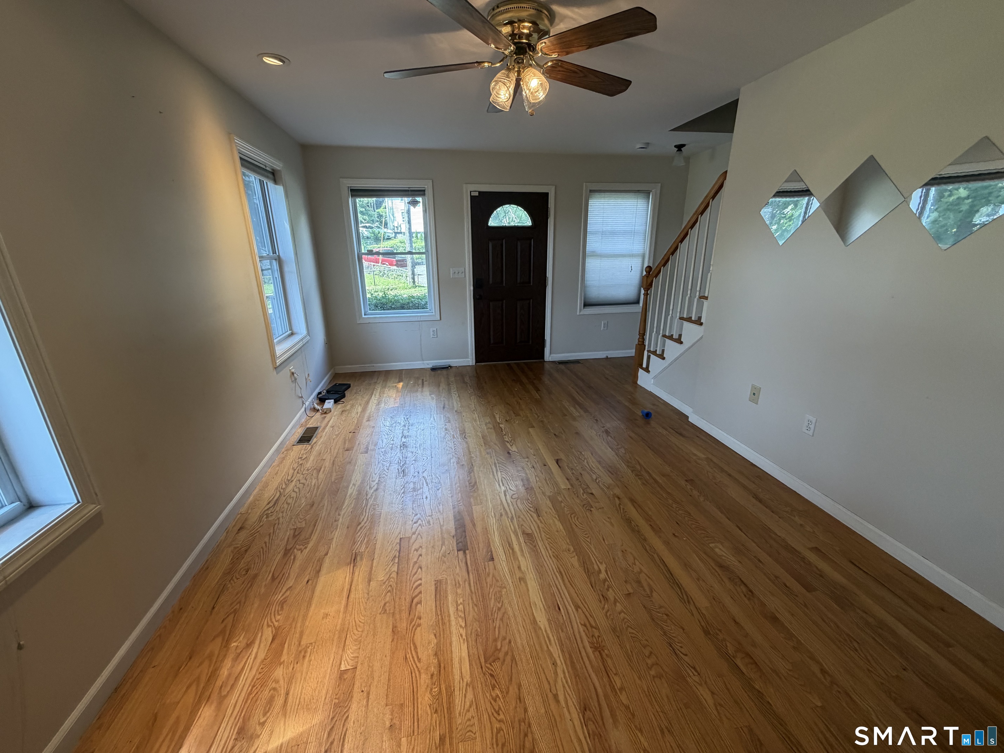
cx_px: 502
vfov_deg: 85.7
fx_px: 406
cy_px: 376
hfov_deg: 102.1
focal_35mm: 14
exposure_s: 1/120
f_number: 2.2
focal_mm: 2.22
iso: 200
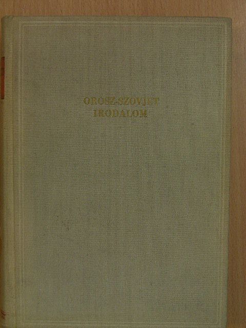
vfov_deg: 27.8
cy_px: 164
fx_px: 663
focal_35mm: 70
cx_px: 123
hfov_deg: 21.0
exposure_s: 1/30
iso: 187
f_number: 3.5
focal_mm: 11.7
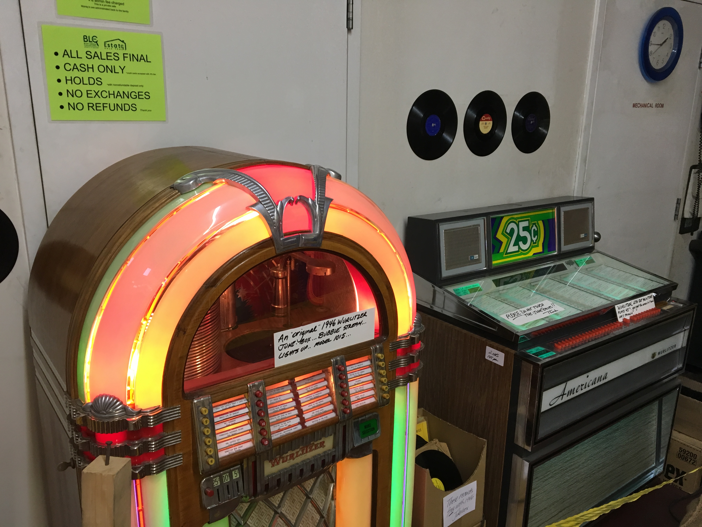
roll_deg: -0.7
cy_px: 264
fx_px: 588
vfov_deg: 48.2
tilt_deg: -17.3
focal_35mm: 29
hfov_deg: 61.7
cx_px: 351
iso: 100
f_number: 2.2
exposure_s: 1/30
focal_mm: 4.15
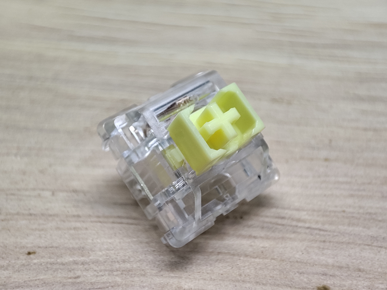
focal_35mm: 48
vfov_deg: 30.3
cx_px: 194
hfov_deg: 39.7
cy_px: 145
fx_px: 537
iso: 103
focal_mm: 4.03
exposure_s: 1/50
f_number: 2.4
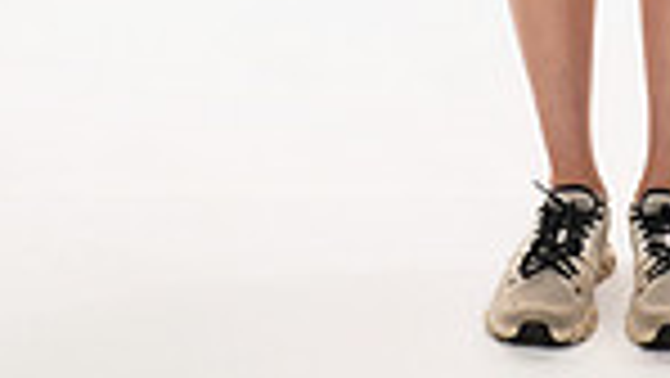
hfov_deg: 13.5
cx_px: 589
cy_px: -621
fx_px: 2808
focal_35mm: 158
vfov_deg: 7.1
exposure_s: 1/500
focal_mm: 50
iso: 800
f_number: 8
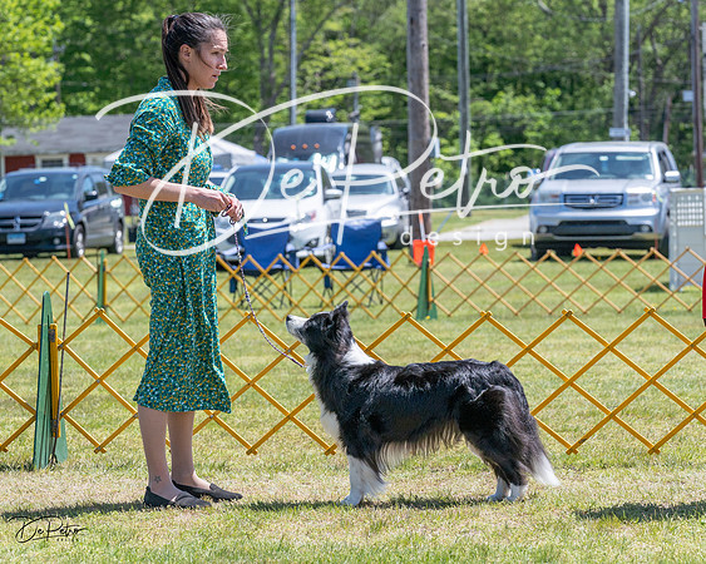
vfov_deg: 10.3
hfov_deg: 12.9
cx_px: 367
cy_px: 282
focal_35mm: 150
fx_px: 3134
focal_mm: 128
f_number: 7.1
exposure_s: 1/1600
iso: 400
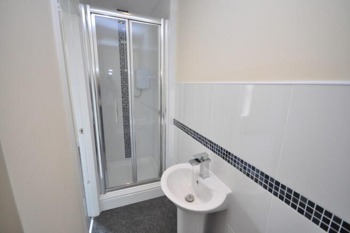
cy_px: 116
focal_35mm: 15
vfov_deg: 77.2
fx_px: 146
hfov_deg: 100.4
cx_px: 175
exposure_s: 1/60
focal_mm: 10
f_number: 4
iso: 800
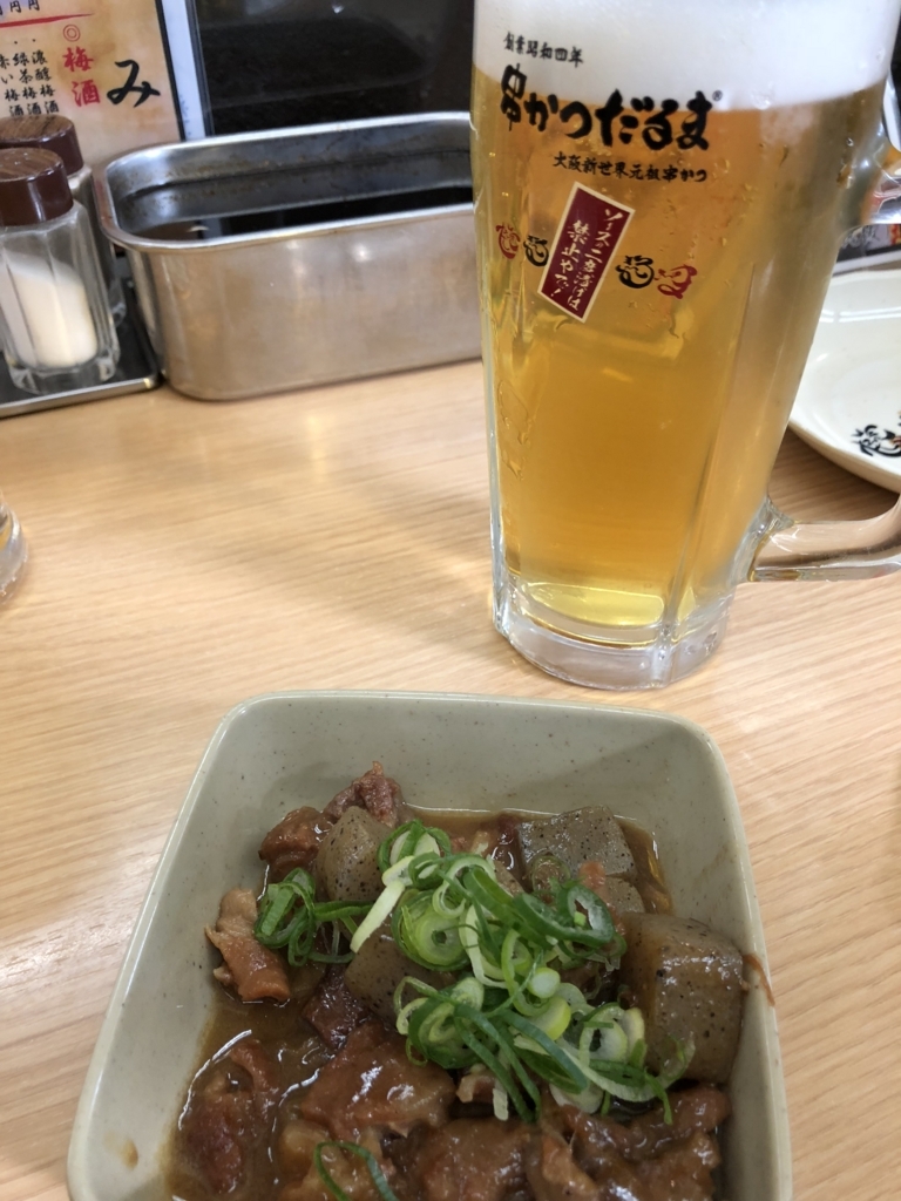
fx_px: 972
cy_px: 600
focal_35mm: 28
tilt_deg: -39.6
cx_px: 450
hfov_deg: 49.7
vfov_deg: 63.4
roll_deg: +0.3
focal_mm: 3.99
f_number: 1.8
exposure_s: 1/30
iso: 32
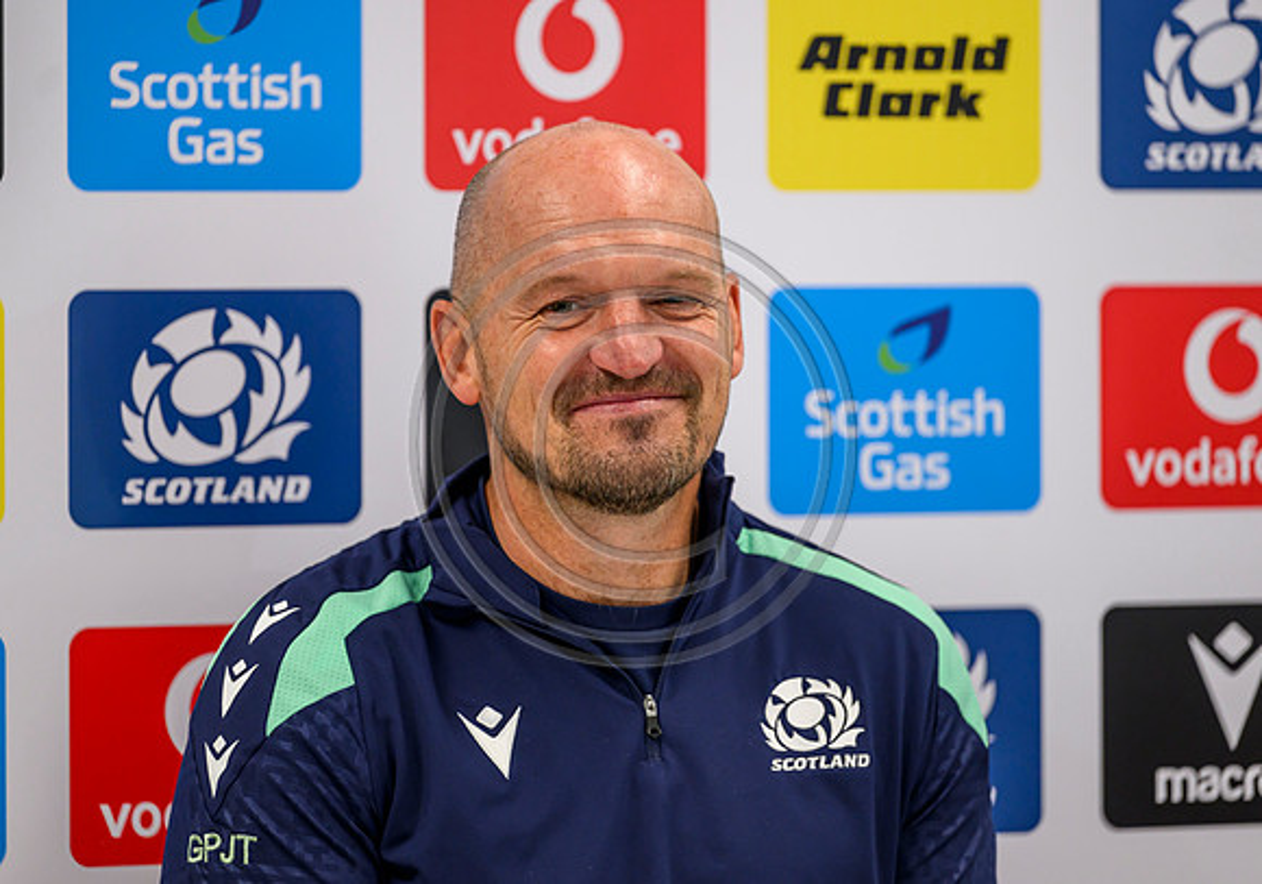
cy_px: 389
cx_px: 614
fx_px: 8541
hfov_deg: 8.5
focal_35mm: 240
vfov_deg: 5.9
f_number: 2.8
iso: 1000
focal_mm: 200
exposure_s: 1/160
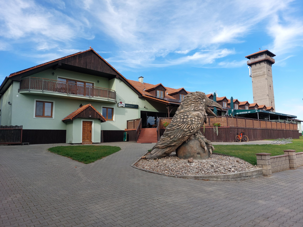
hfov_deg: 69.4
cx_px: 152
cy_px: 114
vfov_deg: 54.9
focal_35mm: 25
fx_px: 219
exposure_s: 1/482
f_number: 1.8
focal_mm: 5.23
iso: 25
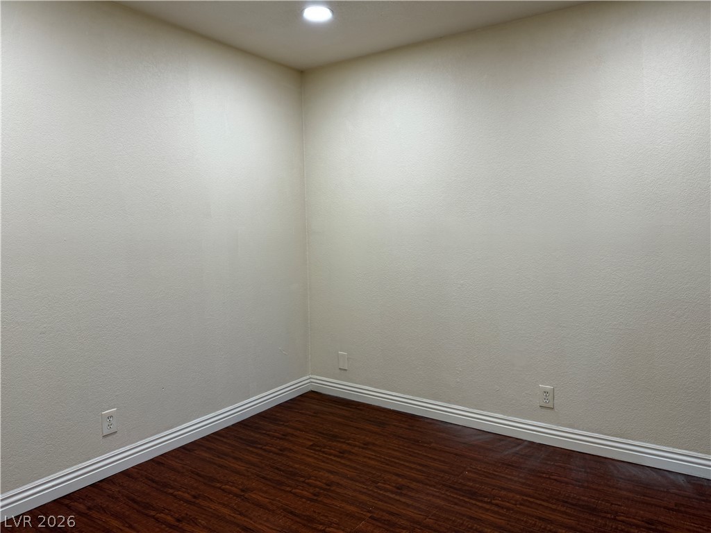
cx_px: 356
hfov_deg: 71.6
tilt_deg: -3.8
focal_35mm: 24
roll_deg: +0.0
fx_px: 493
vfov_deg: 56.8
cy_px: 266
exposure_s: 1/120
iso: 125
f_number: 1.78
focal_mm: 6.76
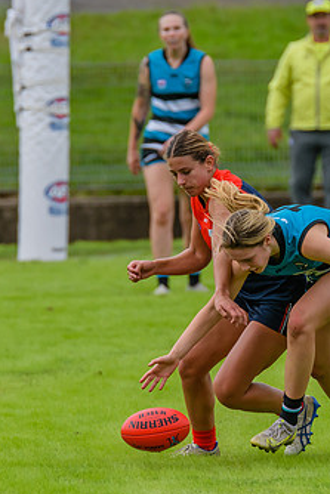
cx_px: 264
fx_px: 13487
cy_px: 253
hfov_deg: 1.4
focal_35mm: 982
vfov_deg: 2.1
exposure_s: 1/2000
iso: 800
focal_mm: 420
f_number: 6.3
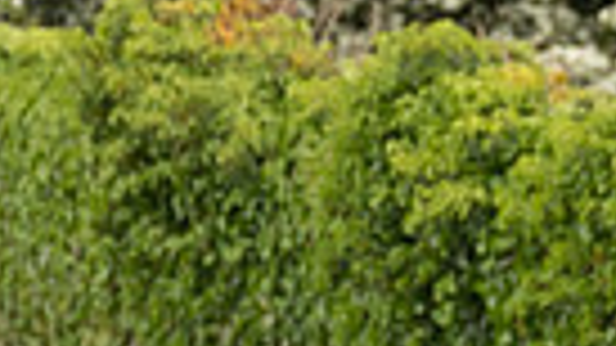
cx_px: -481
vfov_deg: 0.8
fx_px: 23990
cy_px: 715
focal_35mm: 1469
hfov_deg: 1.5
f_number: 4.5
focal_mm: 200
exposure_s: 1/1000
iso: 1000
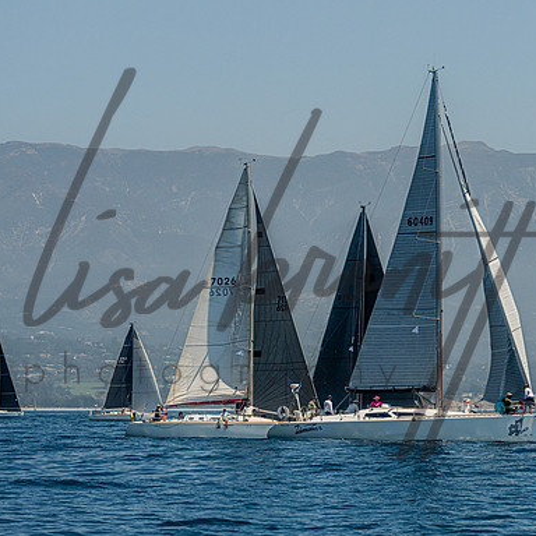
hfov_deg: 8.7
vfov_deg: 8.7
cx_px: 356
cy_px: 229
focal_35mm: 201
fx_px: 3521
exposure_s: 1/5000
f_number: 6.3
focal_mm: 130
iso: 400
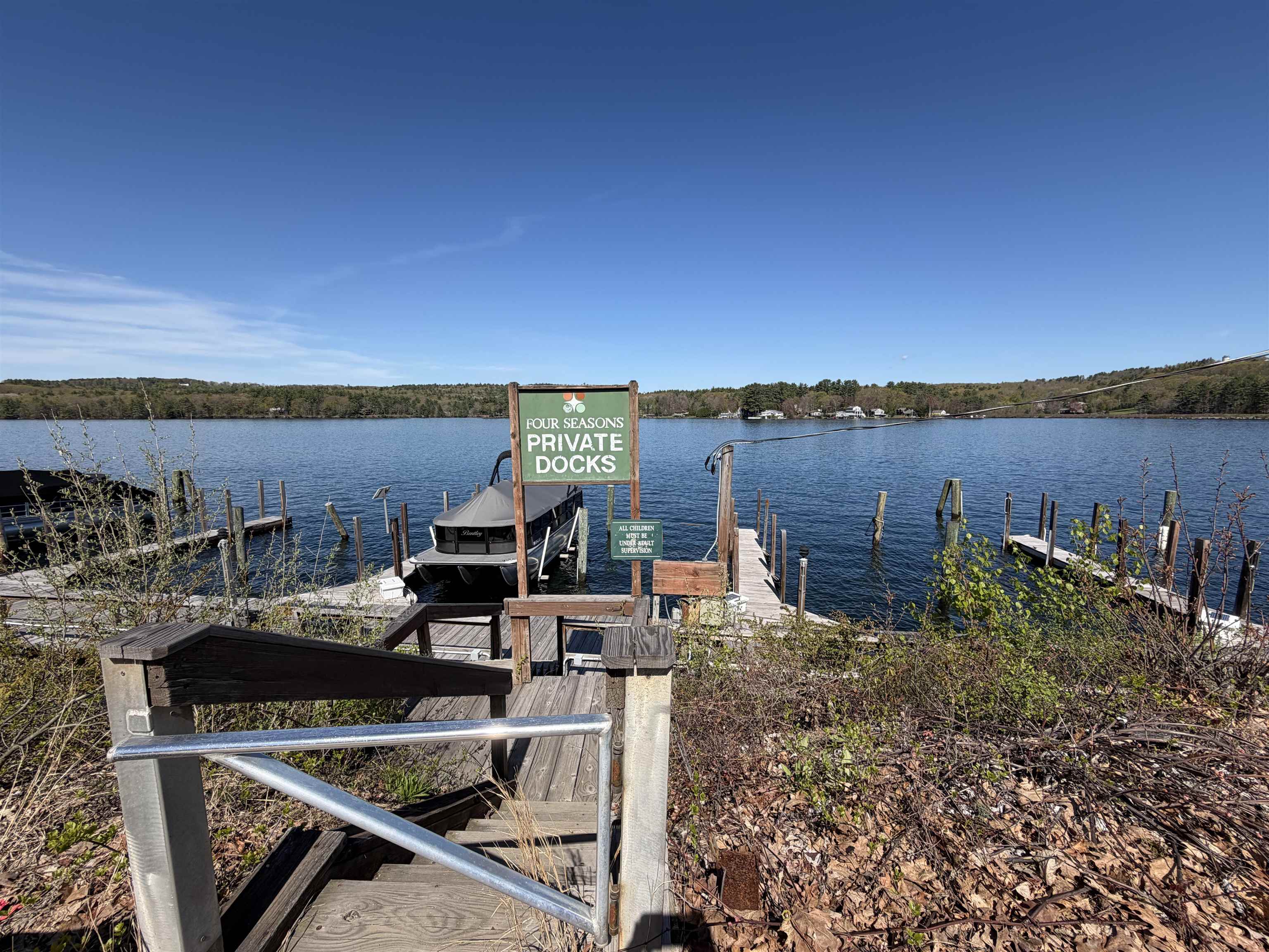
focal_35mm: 14
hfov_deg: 102.1
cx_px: 634
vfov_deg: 85.7
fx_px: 513
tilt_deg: -7.7
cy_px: 476
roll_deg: +0.3
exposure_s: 1/955
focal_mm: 2.22
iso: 20
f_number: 2.2
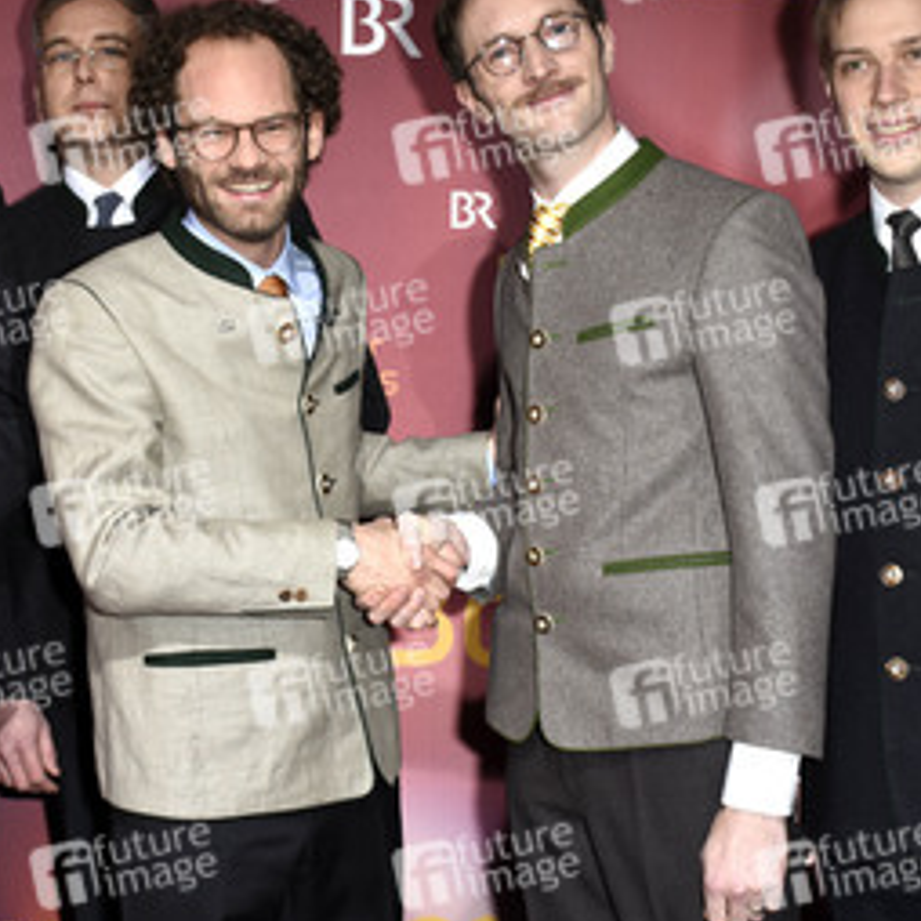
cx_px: 390
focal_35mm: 77
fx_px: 2318
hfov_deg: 22.5
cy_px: 413
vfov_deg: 22.5
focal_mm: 34
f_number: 6.3
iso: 250
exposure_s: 1/160
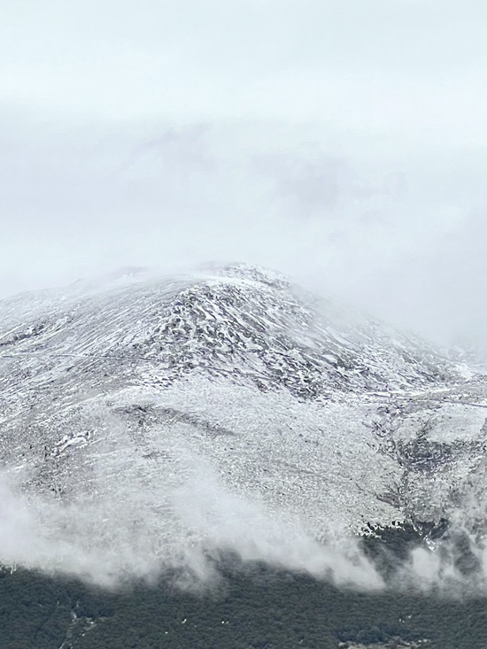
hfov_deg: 7.1
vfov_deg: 9.4
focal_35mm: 210
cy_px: 618
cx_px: 412
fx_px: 3938
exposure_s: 1/1064
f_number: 2.8
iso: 32
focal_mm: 9
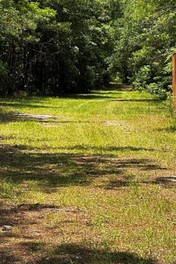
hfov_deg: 10.1
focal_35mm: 136
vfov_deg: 15.1
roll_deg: -0.7
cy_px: 93
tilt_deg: -0.4
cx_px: 61
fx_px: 998
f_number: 2.8
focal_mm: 9
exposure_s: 1/252
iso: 32
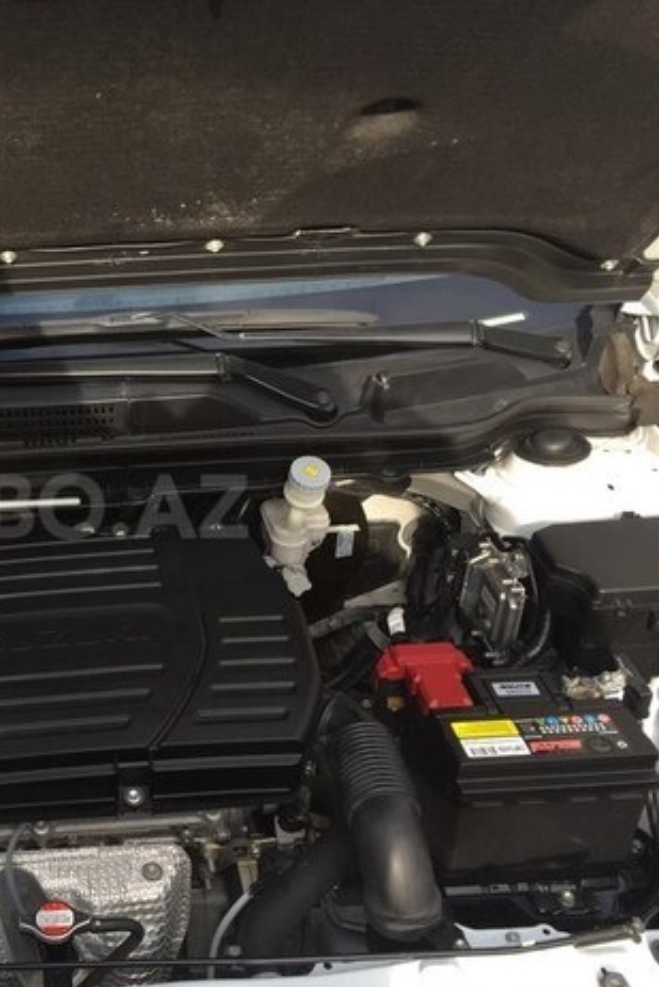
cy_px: 506
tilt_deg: -32.3
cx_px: 30
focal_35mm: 43
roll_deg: +6.9
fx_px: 1180
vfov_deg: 45.4
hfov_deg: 29.5
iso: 32
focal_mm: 4.15
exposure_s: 1/444
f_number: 2.2
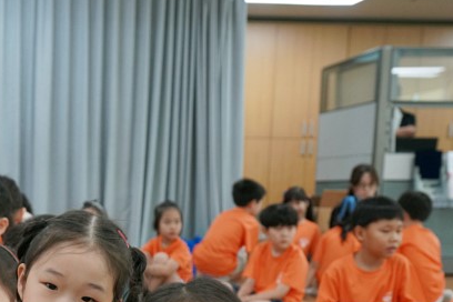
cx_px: 40
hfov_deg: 26.1
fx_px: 944
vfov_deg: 17.6
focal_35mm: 75
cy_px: 328
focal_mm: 34
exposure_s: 1/160
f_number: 4
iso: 2000
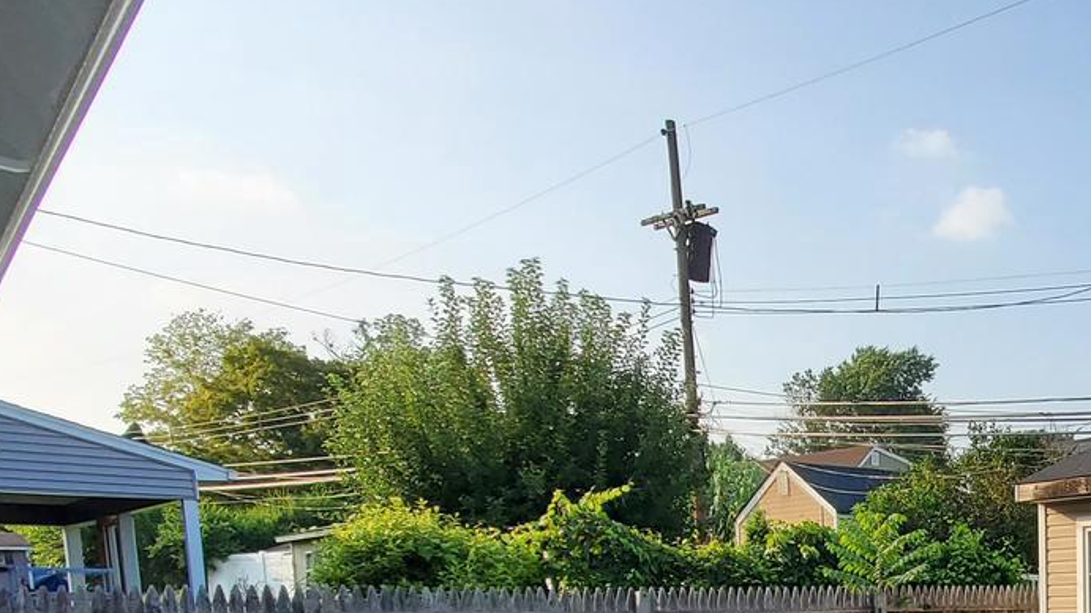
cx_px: 1052
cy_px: 773
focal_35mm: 42
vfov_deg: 25.0
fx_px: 1215
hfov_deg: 42.7
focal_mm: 1.8
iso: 50
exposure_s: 1/624
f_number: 2.2
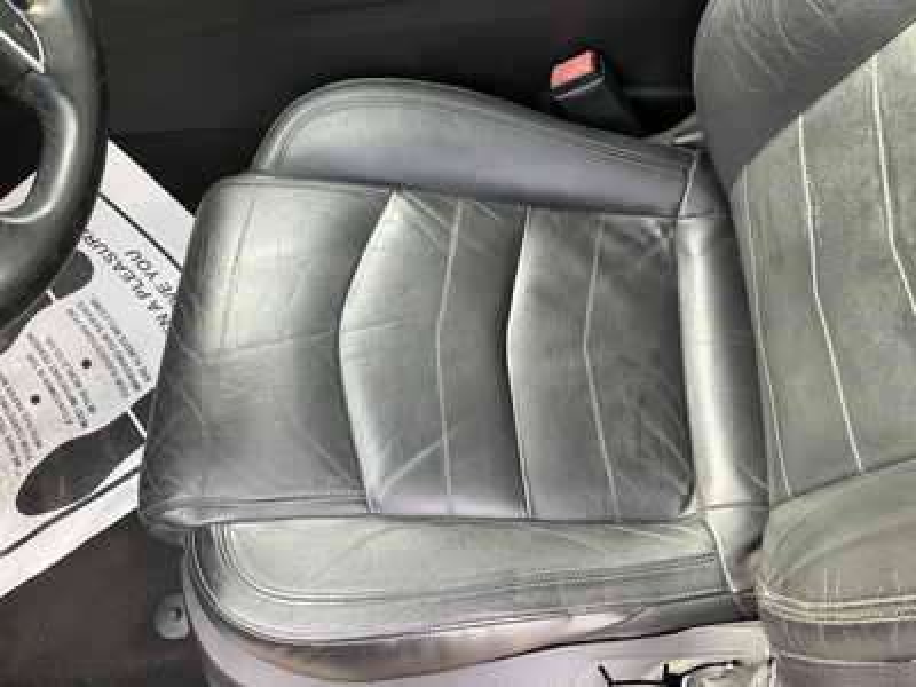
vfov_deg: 48.2
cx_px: 458
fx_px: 767
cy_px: 344
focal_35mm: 29
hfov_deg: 61.7
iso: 50
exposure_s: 1/122
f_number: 1.8
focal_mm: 3
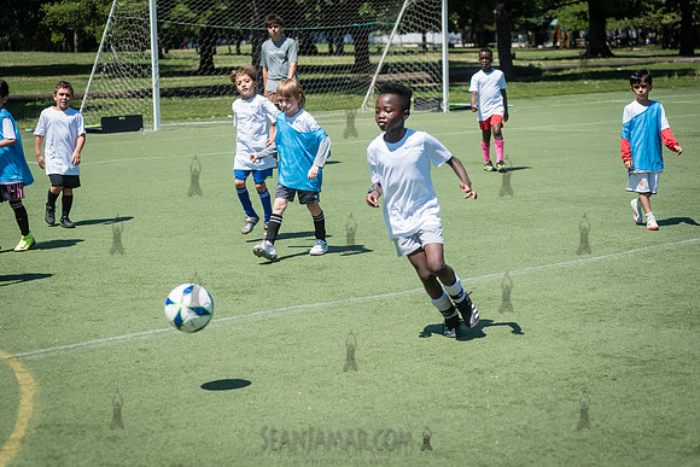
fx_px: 1556
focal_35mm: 80
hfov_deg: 25.4
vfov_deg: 17.1
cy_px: 234
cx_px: 350
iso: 200
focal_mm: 80
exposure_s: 1/1600
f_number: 4
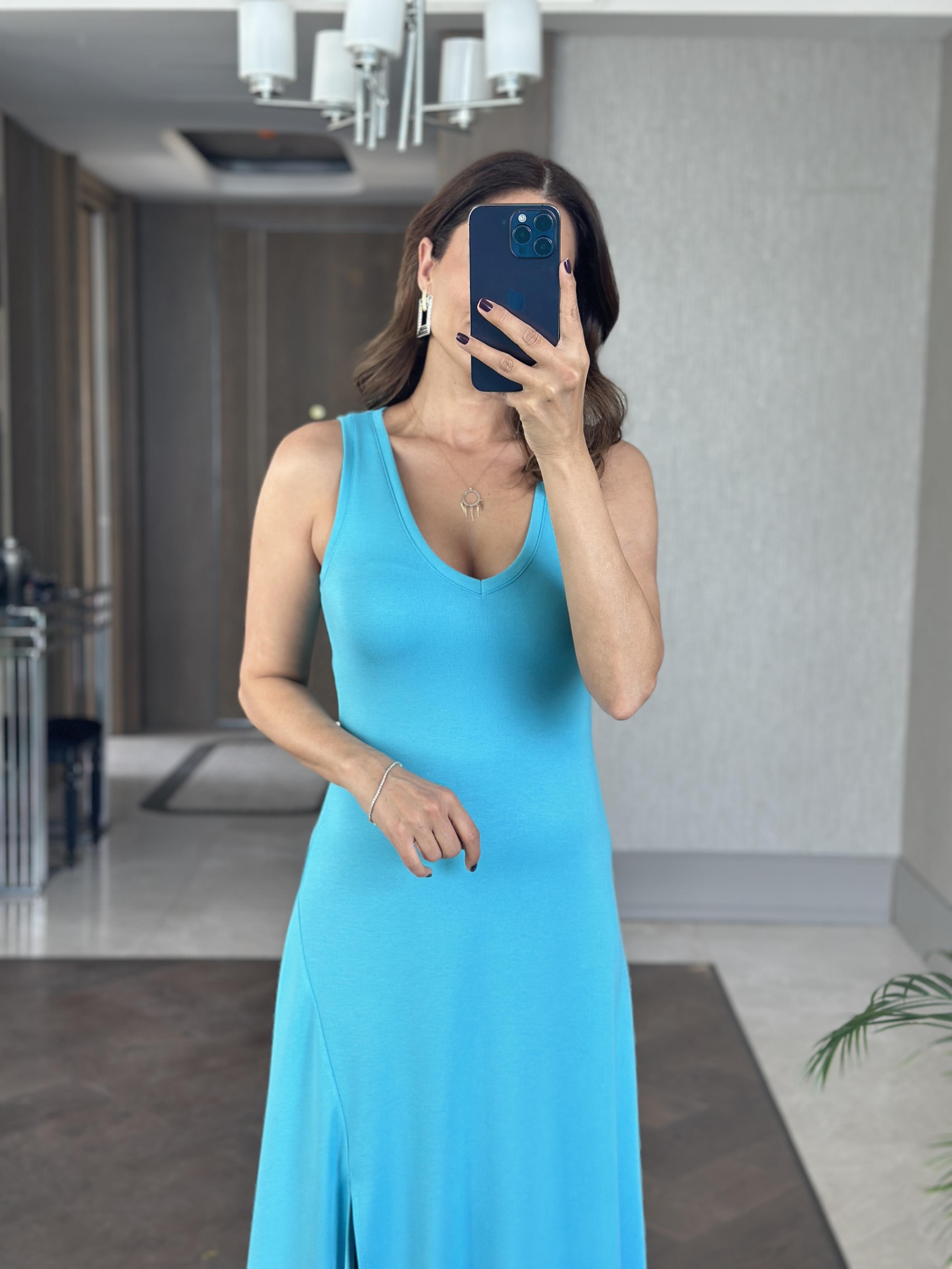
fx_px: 1760
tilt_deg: -18.1
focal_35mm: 48
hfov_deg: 30.3
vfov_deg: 39.7
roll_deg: -1.5
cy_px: 634
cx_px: 476
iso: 125
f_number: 1.78
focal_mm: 6.86
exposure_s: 1/113
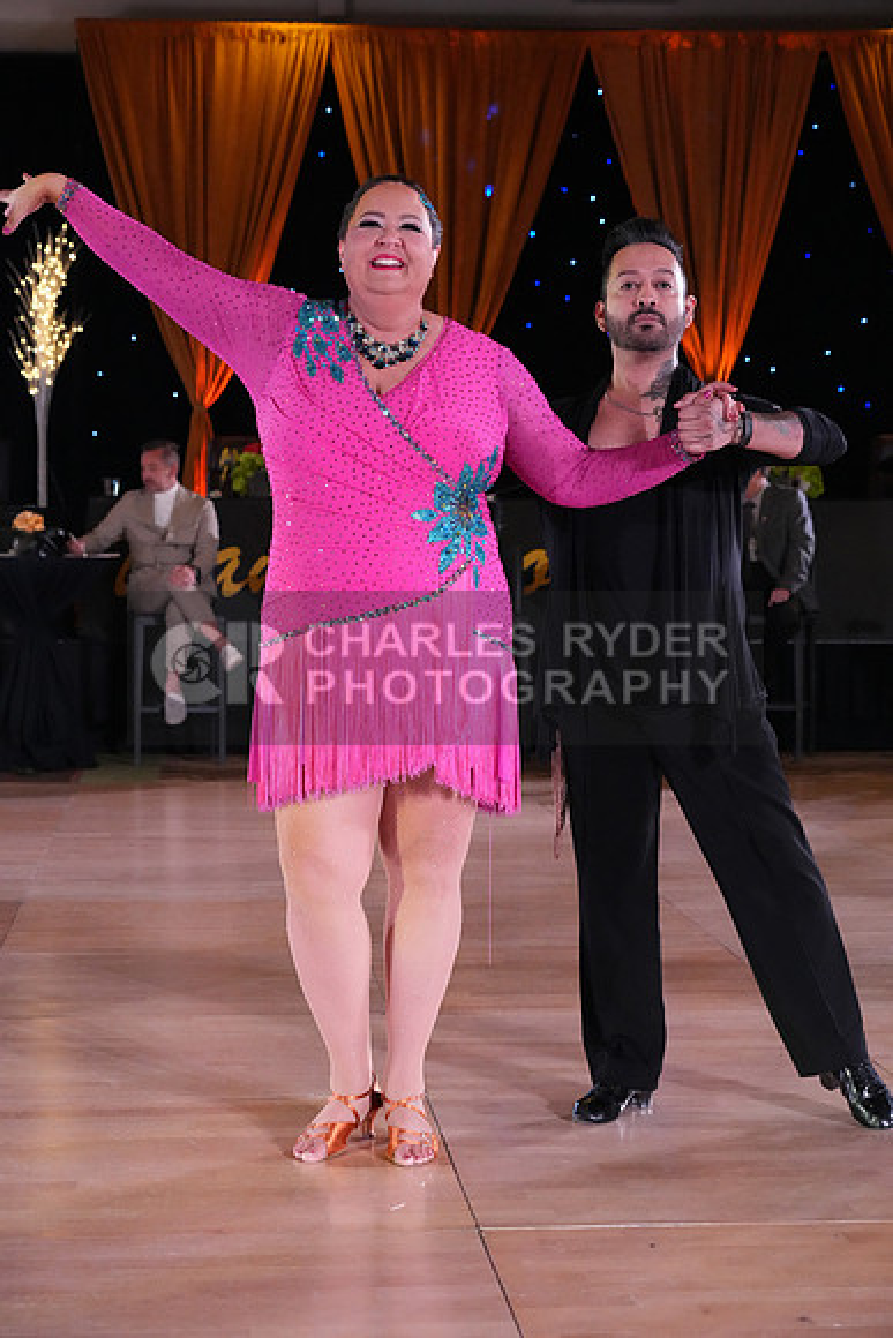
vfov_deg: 29.6
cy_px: 669
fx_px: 2528
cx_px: 446
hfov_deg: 20.0
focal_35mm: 68
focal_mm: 68
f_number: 5.6
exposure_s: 1/400
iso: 8000
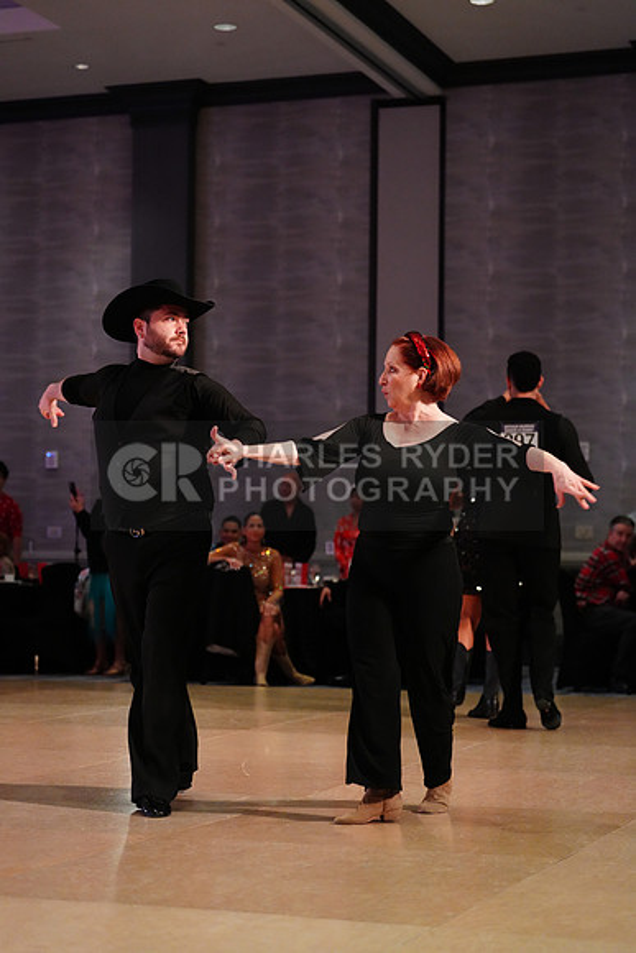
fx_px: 1854
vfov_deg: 28.8
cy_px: 476
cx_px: 318
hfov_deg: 19.5
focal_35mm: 70
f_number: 2.8
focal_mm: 70
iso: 5000
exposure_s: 1/400
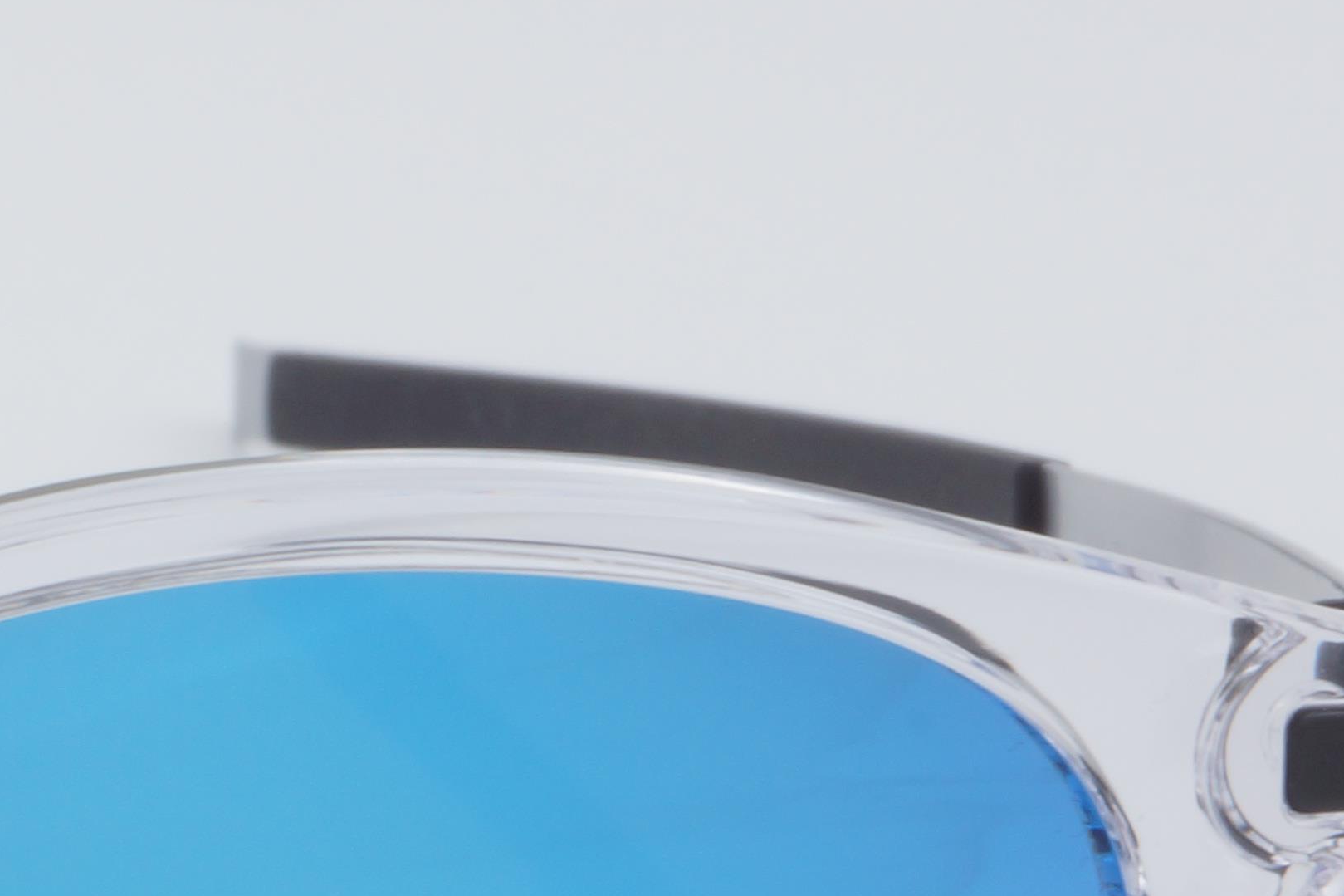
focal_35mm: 278
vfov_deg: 4.9
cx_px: -925
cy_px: 1204
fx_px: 10377
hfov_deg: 7.2
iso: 100
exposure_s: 1/4
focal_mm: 50
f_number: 32
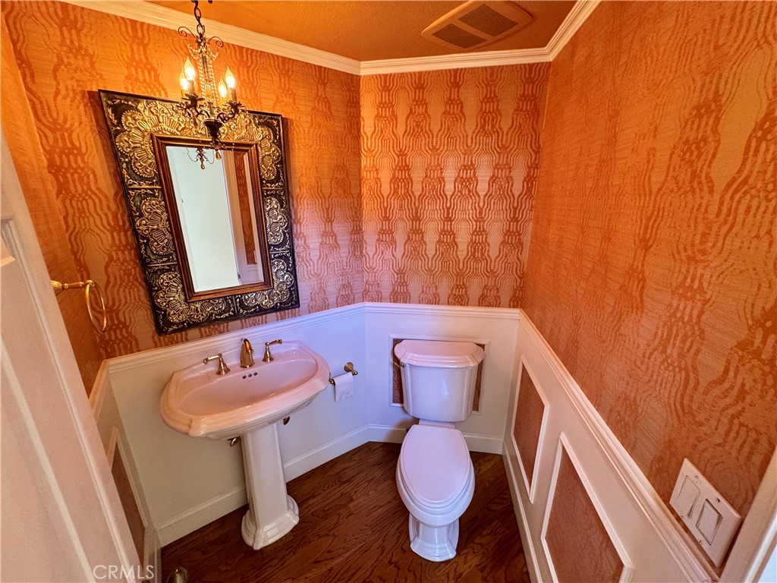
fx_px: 314
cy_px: 292
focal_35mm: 14
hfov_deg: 102.1
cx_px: 388
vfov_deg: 85.7
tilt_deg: -16.2
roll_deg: +0.3
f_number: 2.2
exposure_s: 1/60
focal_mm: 2.22
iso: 400
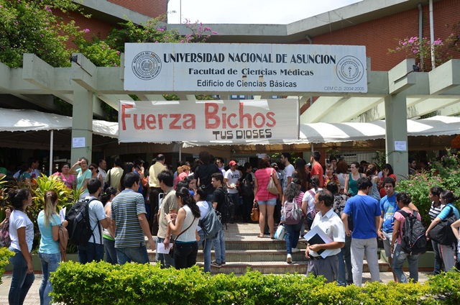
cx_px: 230
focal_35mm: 30
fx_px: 383
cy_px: 152
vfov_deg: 43.4
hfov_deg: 62.0
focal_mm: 20
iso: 140
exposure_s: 1/250
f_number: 8
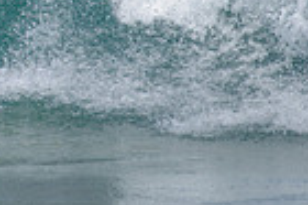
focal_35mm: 2074
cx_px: -46
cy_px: -78
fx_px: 17723
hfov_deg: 1.0
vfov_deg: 0.7
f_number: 5.6
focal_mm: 500
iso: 160
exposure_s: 1/2000
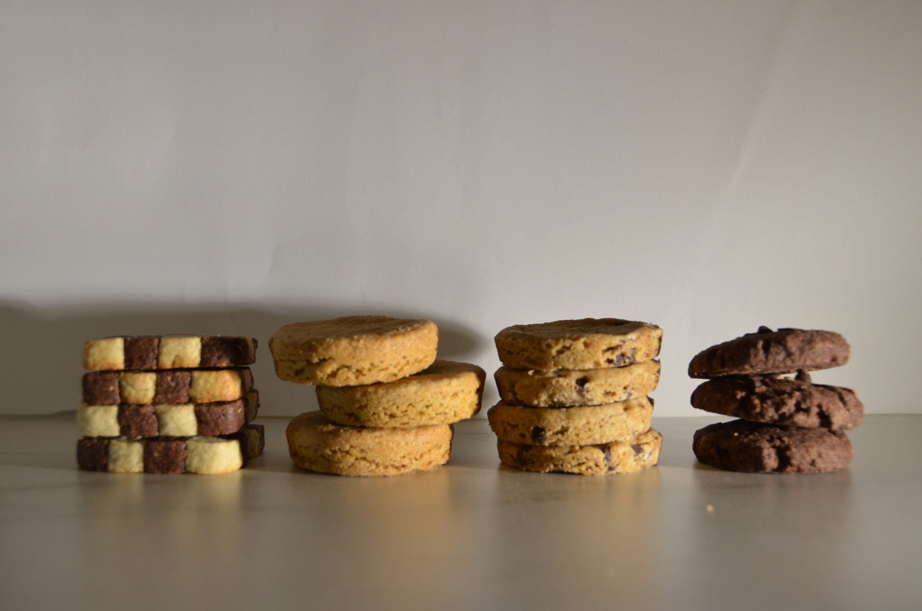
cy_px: 306
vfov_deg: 28.8
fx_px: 1189
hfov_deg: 42.4
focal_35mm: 46
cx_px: 461
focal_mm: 31
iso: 400
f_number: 5.6
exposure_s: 1/125
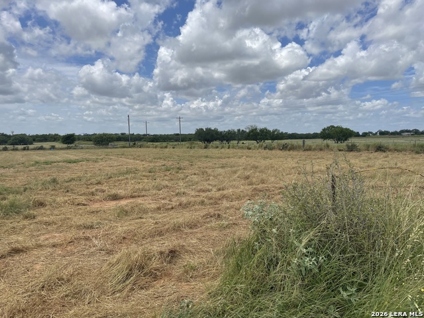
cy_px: 159
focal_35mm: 26
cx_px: 212
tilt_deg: -2.8
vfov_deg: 53.1
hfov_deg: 67.3
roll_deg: +2.3
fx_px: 318
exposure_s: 1/5291
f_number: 1.6
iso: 32
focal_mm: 4.2
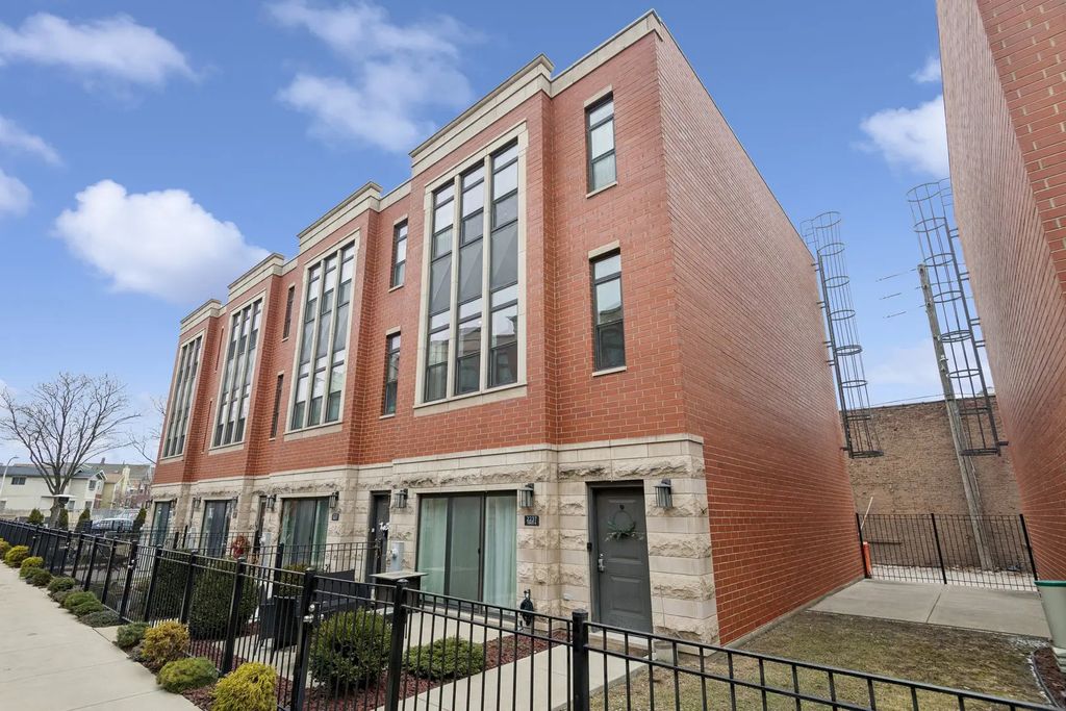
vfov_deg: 73.8
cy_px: 356
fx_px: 474
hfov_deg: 96.7
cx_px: 533
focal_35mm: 16
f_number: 8
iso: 400
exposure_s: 1/320
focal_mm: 16
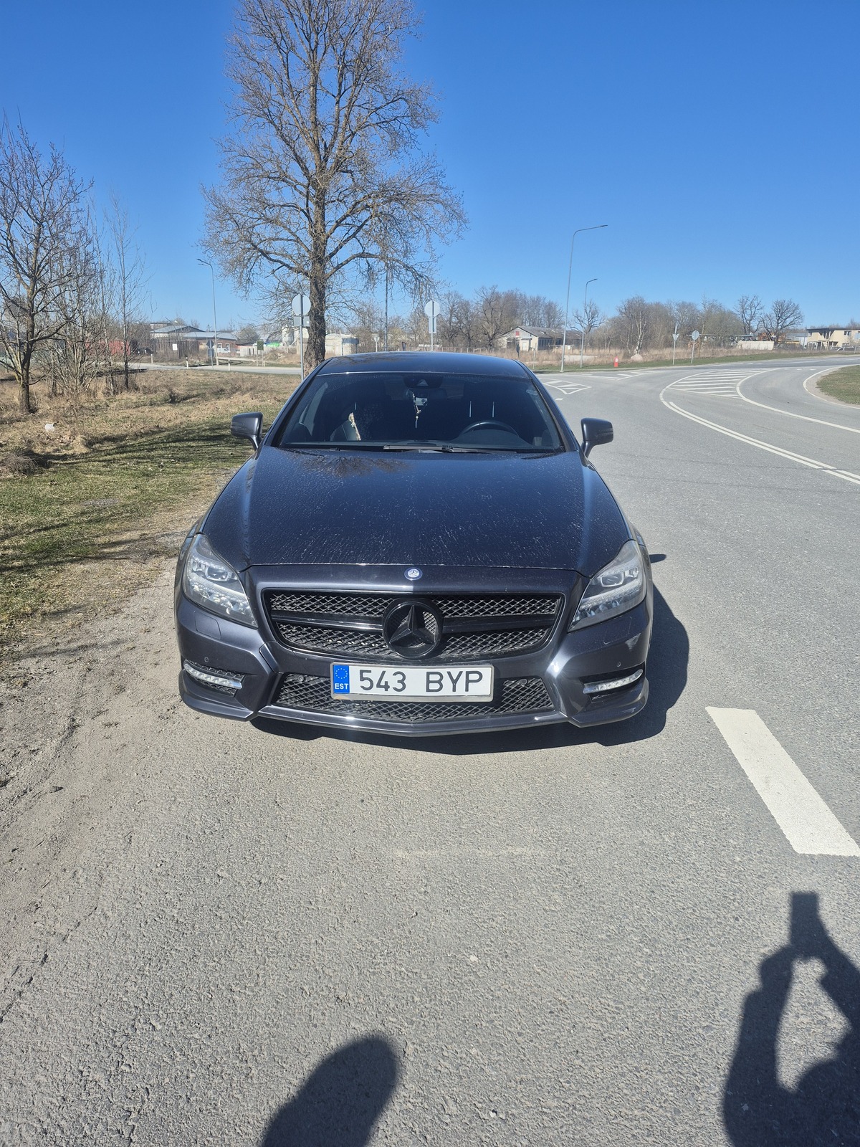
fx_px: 762
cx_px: 430
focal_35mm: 23
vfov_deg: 73.9
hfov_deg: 58.9
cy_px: 574
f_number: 1.8
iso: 25
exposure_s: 1/1824
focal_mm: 5.4
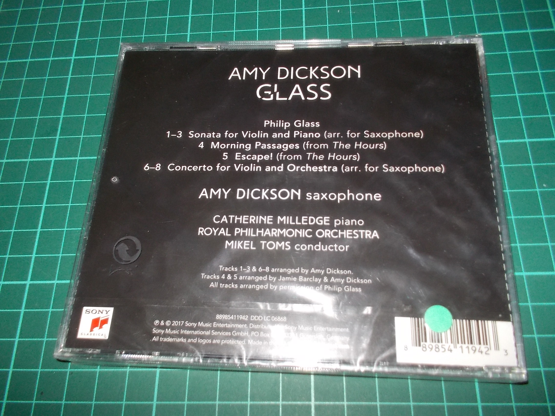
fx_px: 465
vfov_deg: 48.2
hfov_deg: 61.7
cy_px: 208
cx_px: 278
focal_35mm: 29
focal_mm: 4.1
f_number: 3.3
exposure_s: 1/30
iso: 200
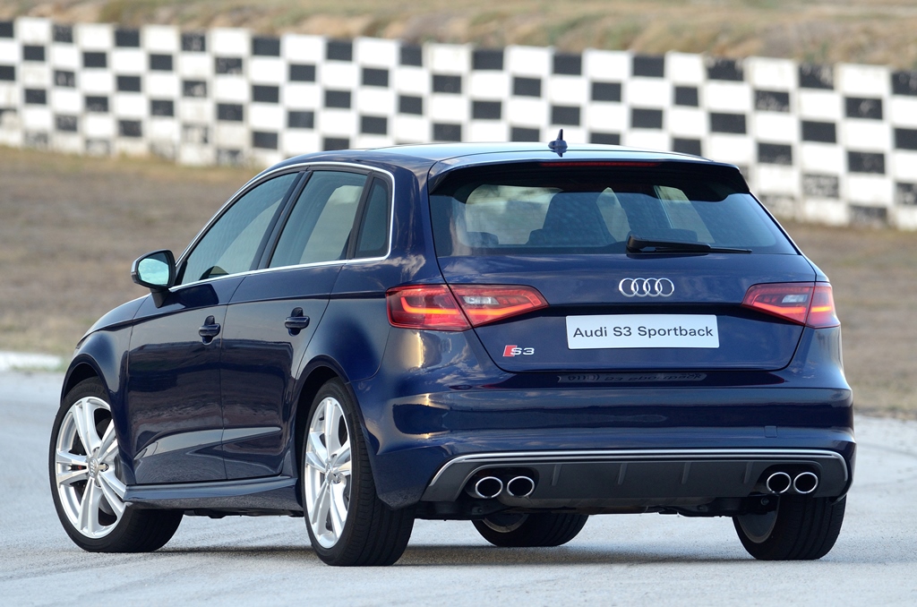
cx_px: 458
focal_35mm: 450
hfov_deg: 4.6
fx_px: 11438
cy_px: 304
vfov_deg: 3.0
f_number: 6.3
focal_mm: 300
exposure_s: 1/50
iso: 400
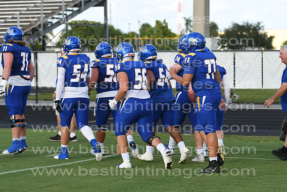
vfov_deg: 10.2
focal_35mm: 135
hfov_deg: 15.2
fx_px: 1076
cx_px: 144
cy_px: 96
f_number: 4
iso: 200
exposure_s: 1/1250
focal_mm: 90
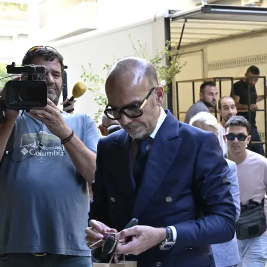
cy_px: 133
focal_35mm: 74
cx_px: 160
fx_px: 646
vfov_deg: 23.4
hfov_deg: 23.3
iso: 5000
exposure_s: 1/160
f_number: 8
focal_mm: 57
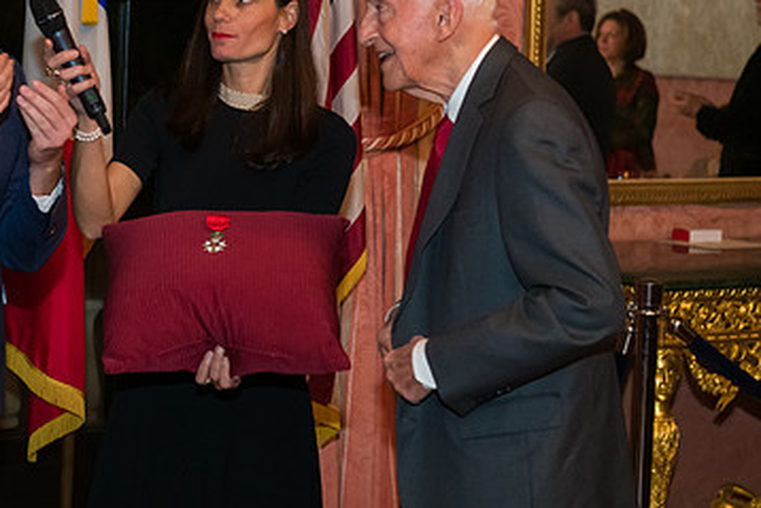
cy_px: 122
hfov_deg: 19.0
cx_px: 230
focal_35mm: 107
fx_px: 2263
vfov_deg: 12.8
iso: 3200
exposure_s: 1/100
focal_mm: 66
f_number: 4
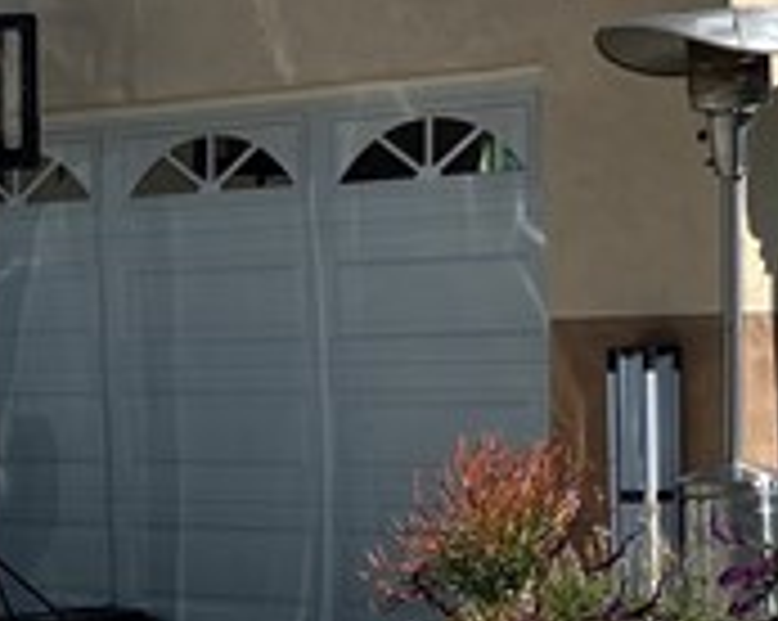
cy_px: 554
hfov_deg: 11.8
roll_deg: +1.8
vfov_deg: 9.5
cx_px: -58
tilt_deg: -4.0
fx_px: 3726
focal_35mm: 162
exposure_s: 1/3745
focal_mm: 3.99
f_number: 1.8
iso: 32
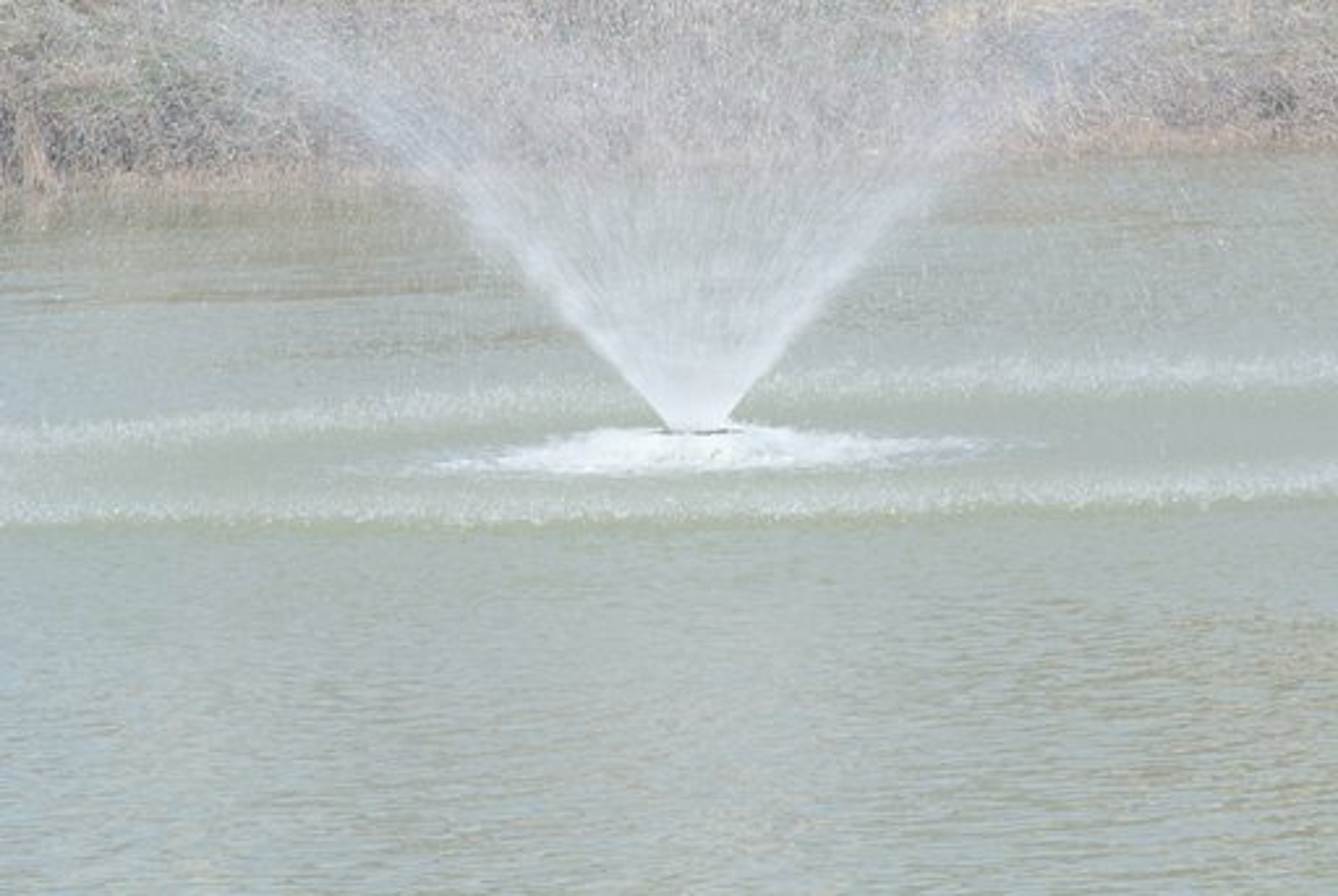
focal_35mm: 297
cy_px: 448
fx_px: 11054
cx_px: 669
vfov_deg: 4.6
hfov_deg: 6.9
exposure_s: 1/50
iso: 100
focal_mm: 110
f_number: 16
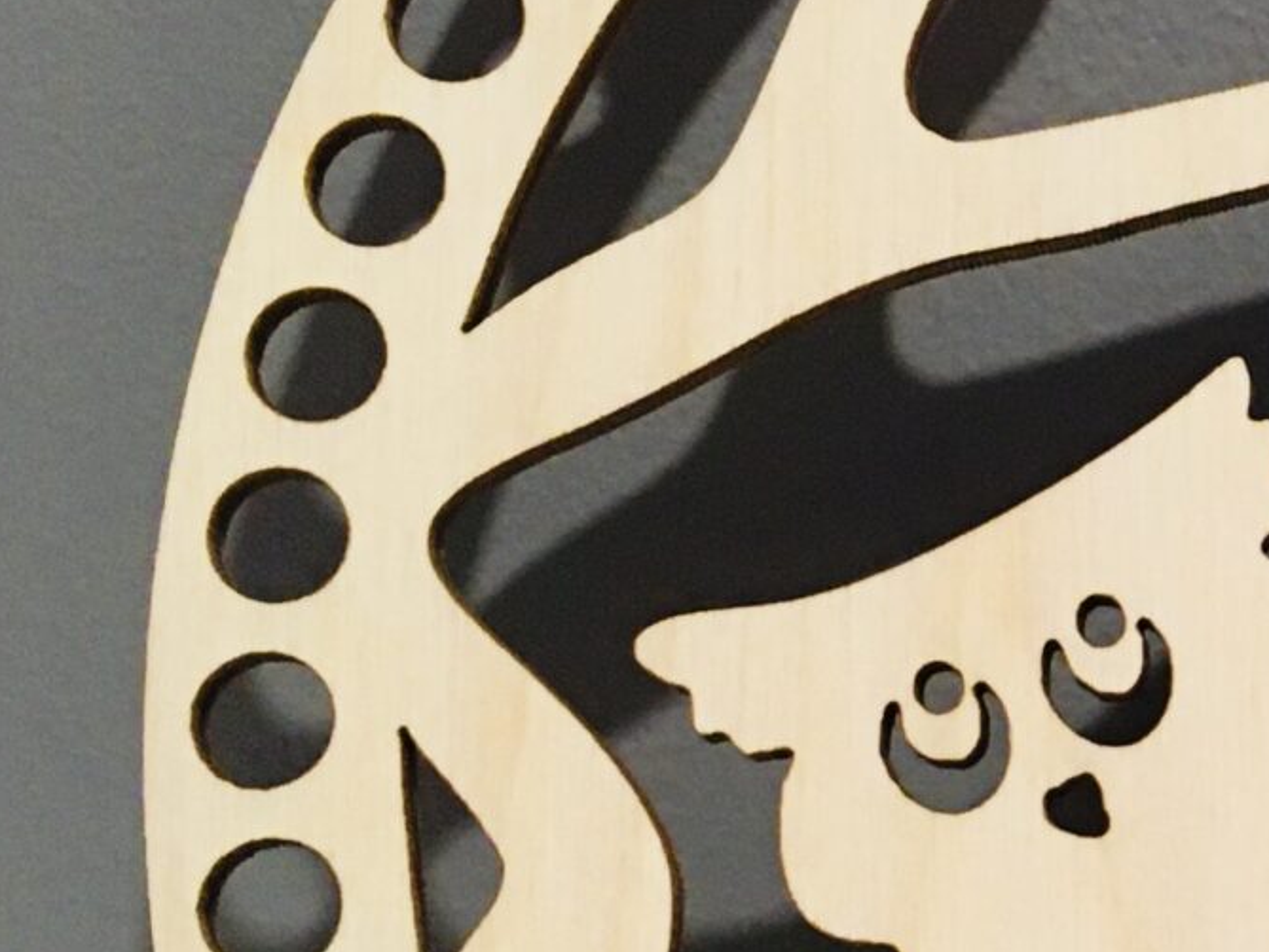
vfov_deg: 13.3
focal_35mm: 111
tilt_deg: -4.8
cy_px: 717
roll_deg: +0.2
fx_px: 4070
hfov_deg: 16.4
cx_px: 1800
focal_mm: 4.15
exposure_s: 1/33
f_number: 2.2
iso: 160
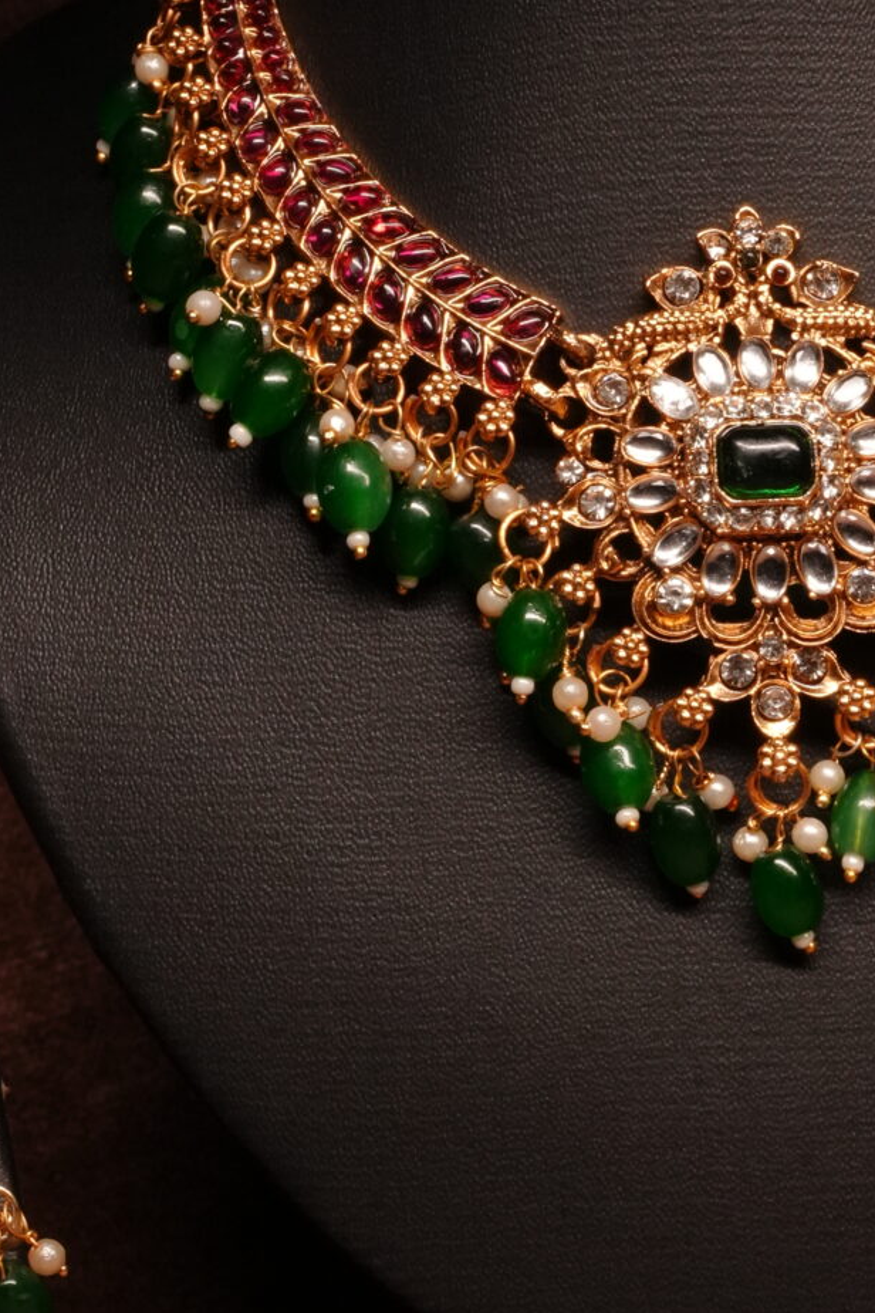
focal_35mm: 97
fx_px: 3536
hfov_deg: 13.9
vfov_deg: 21.0
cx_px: 863
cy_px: 580
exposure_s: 1/100
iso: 2500
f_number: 16
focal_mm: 35
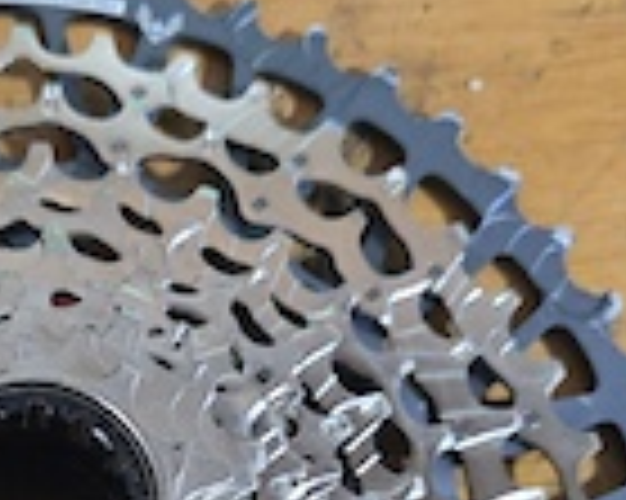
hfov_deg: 23.1
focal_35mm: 81
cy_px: 664
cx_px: 81
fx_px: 1500
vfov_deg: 17.6
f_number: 1.8
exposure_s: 1/120
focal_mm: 5.4
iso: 1000
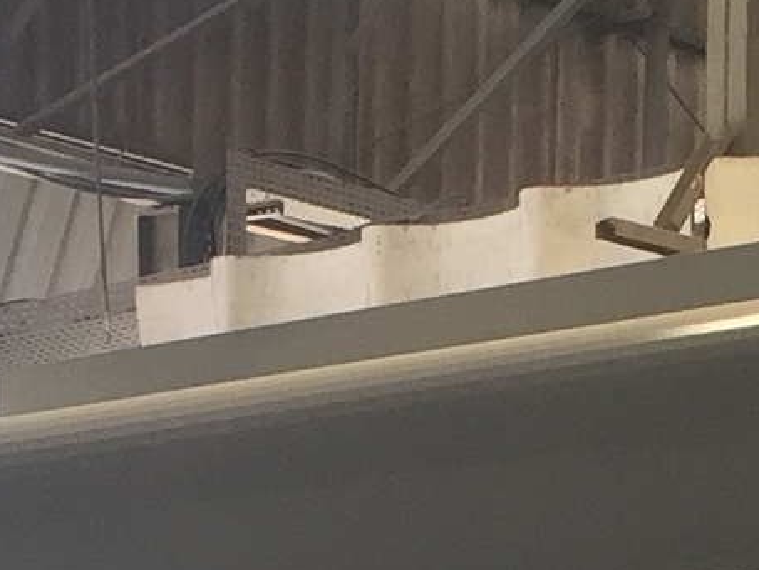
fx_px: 4584
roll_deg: -1.5
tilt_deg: -0.2
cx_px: 385
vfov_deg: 6.7
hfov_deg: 9.5
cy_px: 1477
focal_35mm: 209
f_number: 2.2
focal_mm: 4.15
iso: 40
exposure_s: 1/120
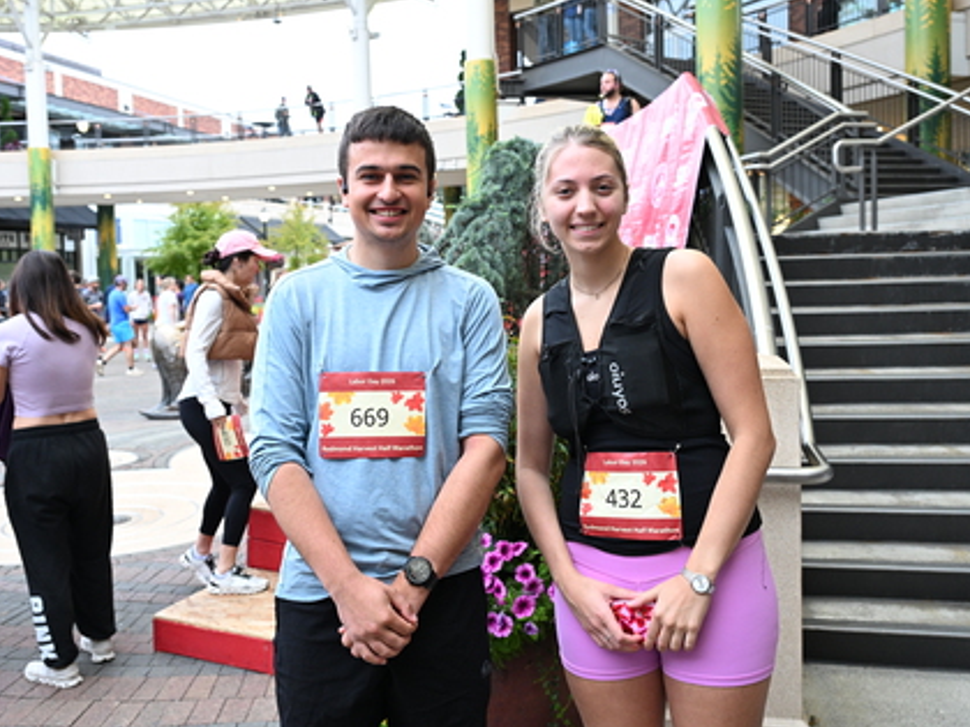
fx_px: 953
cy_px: 313
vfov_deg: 41.7
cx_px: 473
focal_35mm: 34
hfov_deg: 54.0
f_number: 4
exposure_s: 1/250
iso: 2000
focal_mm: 27
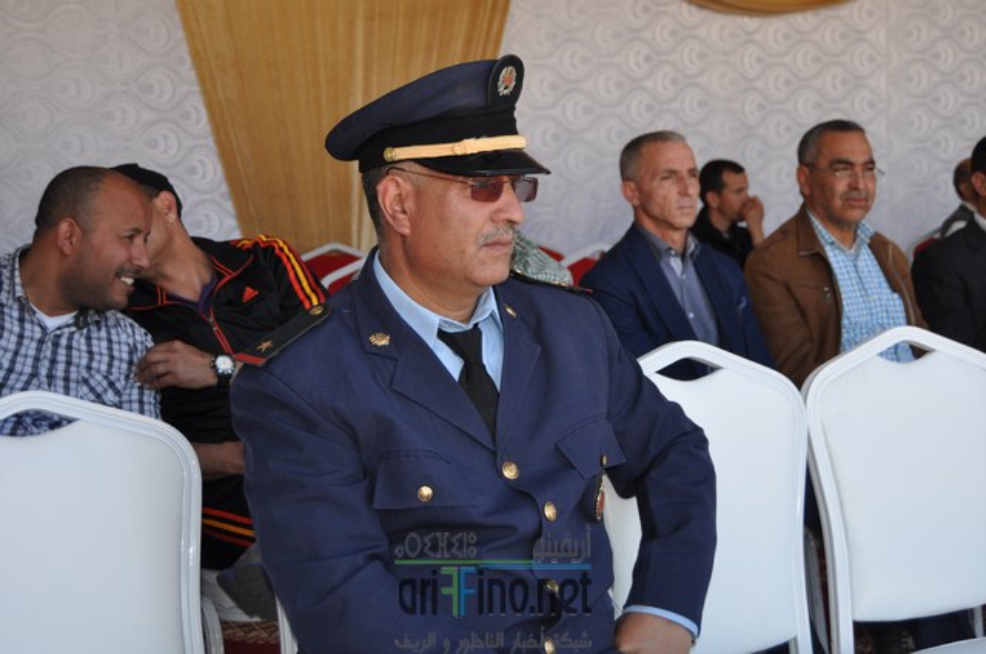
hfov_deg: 35.1
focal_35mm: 57
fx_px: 1559
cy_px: 327
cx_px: 493
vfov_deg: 23.7
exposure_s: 1/200
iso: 200
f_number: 4.8
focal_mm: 38
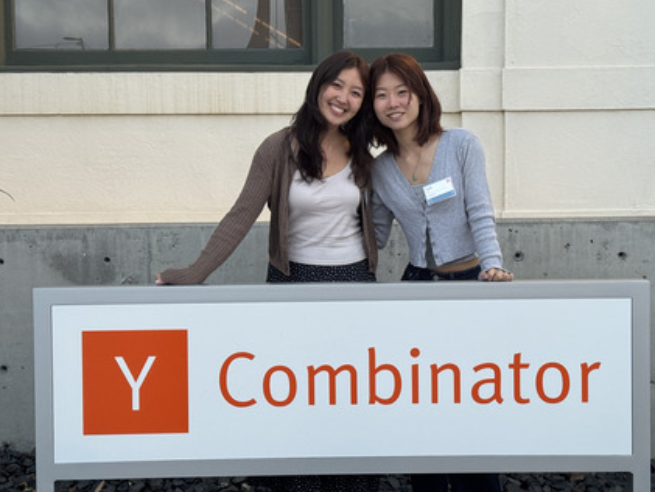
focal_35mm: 57
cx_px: 344
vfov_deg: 25.7
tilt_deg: -3.0
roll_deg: +0.9
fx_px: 1079
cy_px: 234
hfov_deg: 33.8
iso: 100
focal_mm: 6.76
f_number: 1.78
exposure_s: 1/60
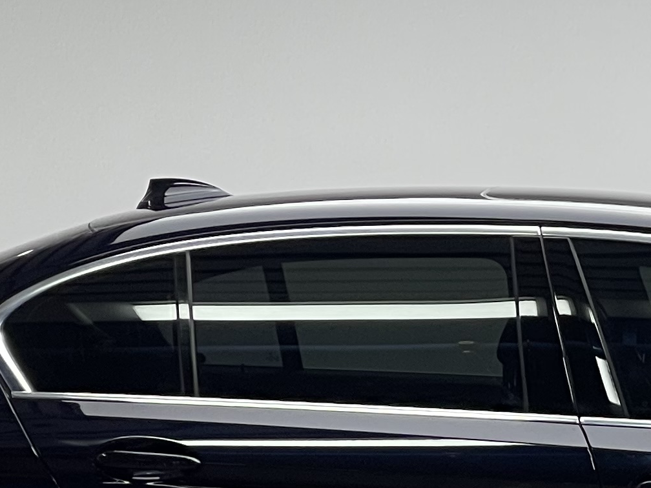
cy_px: 521
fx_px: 4814
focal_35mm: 256
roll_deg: -0.4
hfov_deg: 7.7
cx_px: 688
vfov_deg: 5.8
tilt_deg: -4.3
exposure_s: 1/100
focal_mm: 7.5
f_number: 2.2
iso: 40
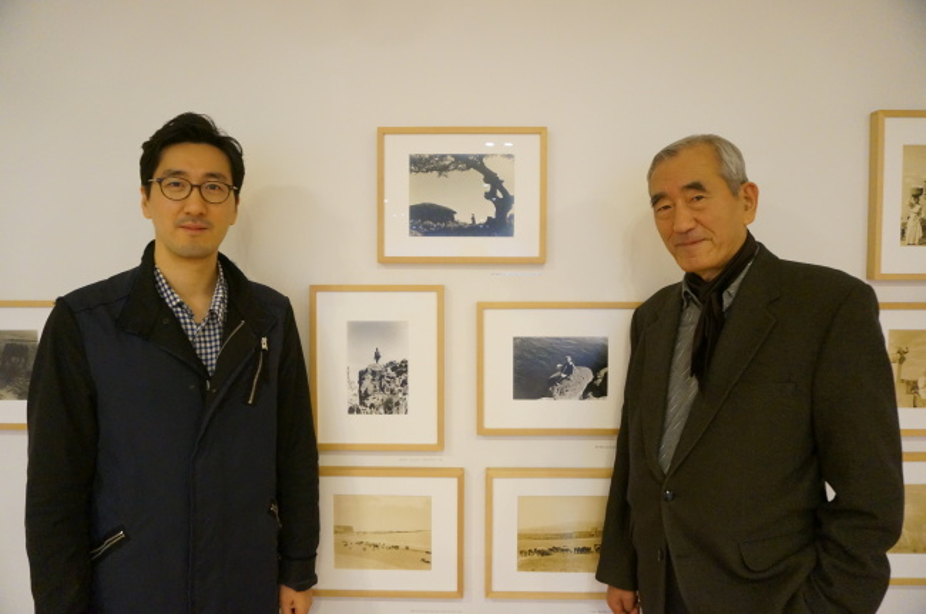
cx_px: 463
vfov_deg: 53.0
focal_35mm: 24
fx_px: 616
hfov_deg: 73.8
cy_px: 307
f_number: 3.5
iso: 3200
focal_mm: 16
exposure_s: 1/125
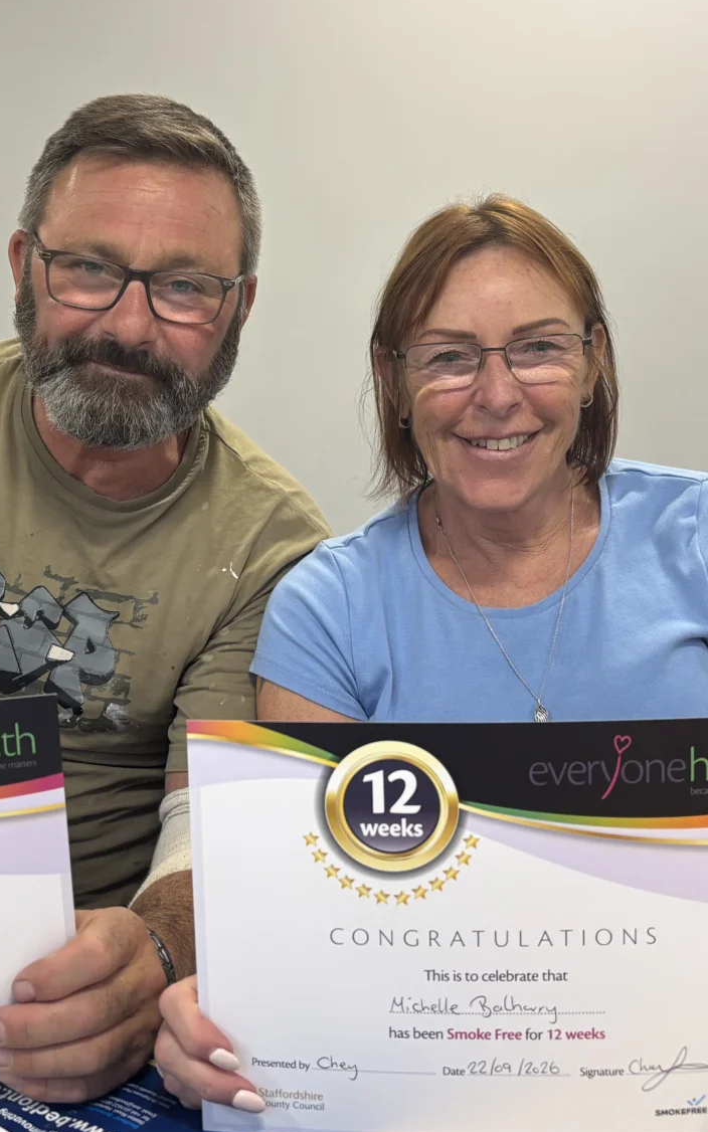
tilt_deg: -6.1
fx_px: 1451
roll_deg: +1.4
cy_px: 469
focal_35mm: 47
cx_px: 257
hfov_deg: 27.3
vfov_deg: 42.5
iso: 125
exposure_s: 1/96
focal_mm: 5.96
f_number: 1.6
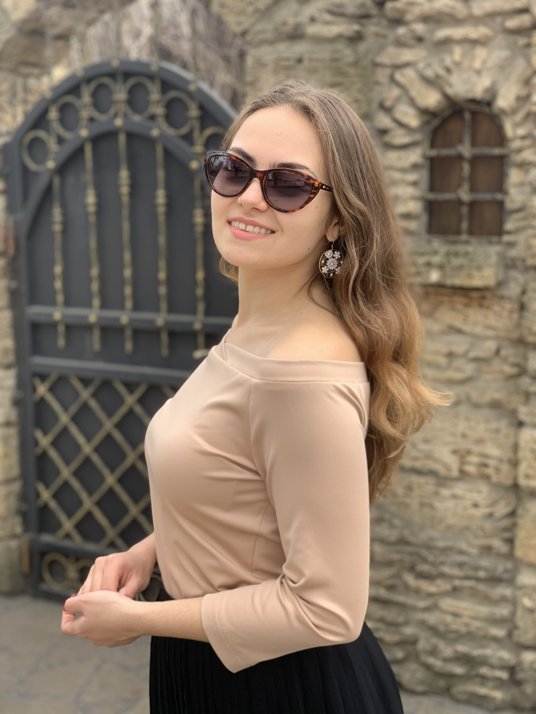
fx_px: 1074
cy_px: 357
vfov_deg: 36.8
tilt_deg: -6.8
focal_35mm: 52
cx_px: 268
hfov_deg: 28.0
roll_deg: +0.9
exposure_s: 1/154
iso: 16
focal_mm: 6
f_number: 2.4
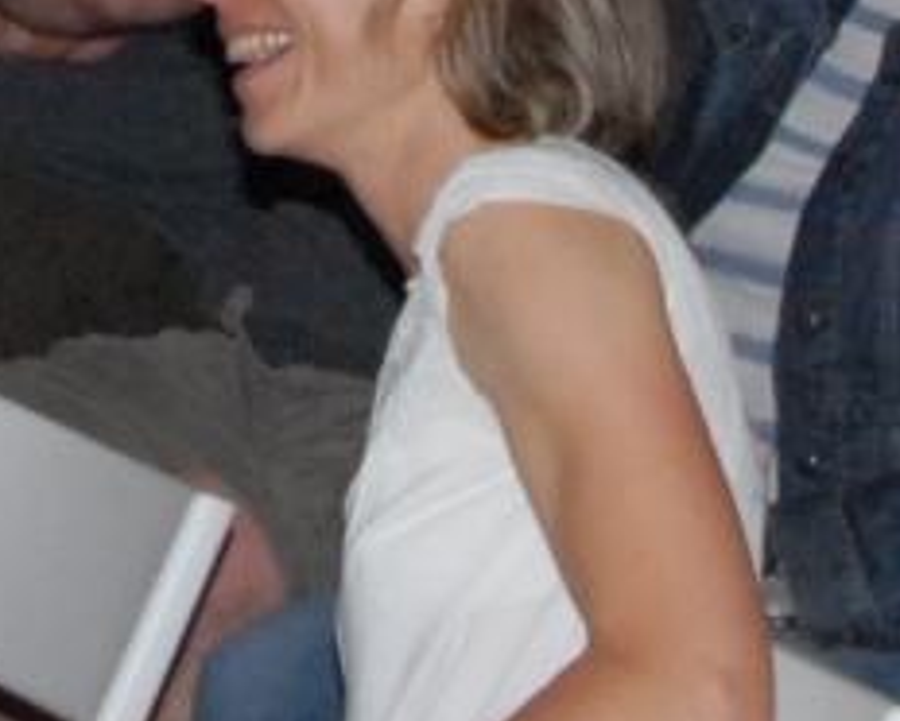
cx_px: -35
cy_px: -845
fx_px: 6958
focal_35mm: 261
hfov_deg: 7.4
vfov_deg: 5.8
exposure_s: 1/60
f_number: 8
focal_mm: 24
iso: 1000
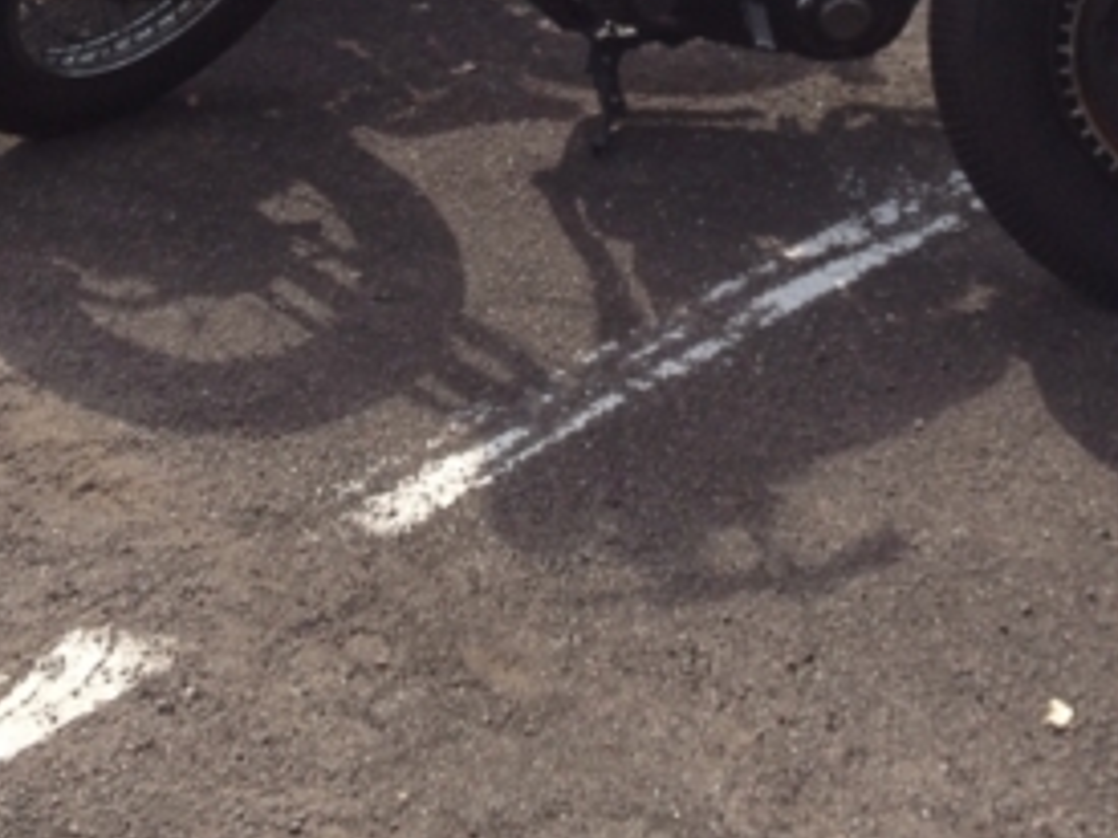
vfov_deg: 14.1
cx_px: 553
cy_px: -155
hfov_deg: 19.3
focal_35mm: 102
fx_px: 3293
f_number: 2.4
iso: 50
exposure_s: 1/824
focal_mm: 4.28
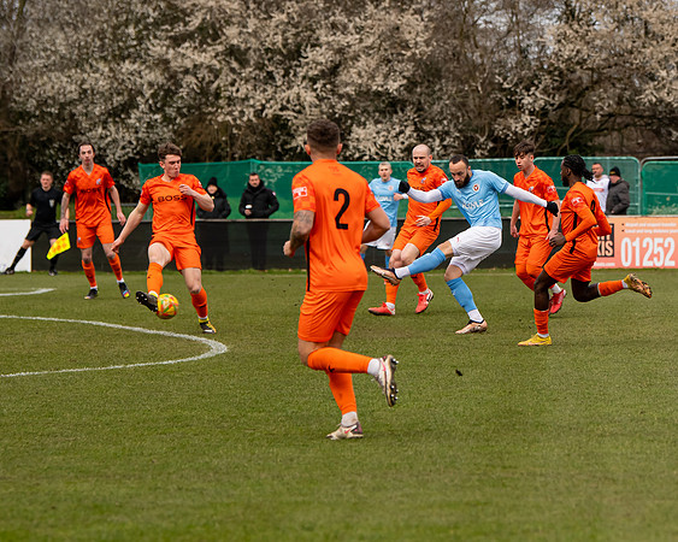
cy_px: 223
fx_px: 4408
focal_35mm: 220
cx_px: 474
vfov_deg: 7.0
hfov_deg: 8.8
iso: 500
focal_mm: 130
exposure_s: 1/1600
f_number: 4
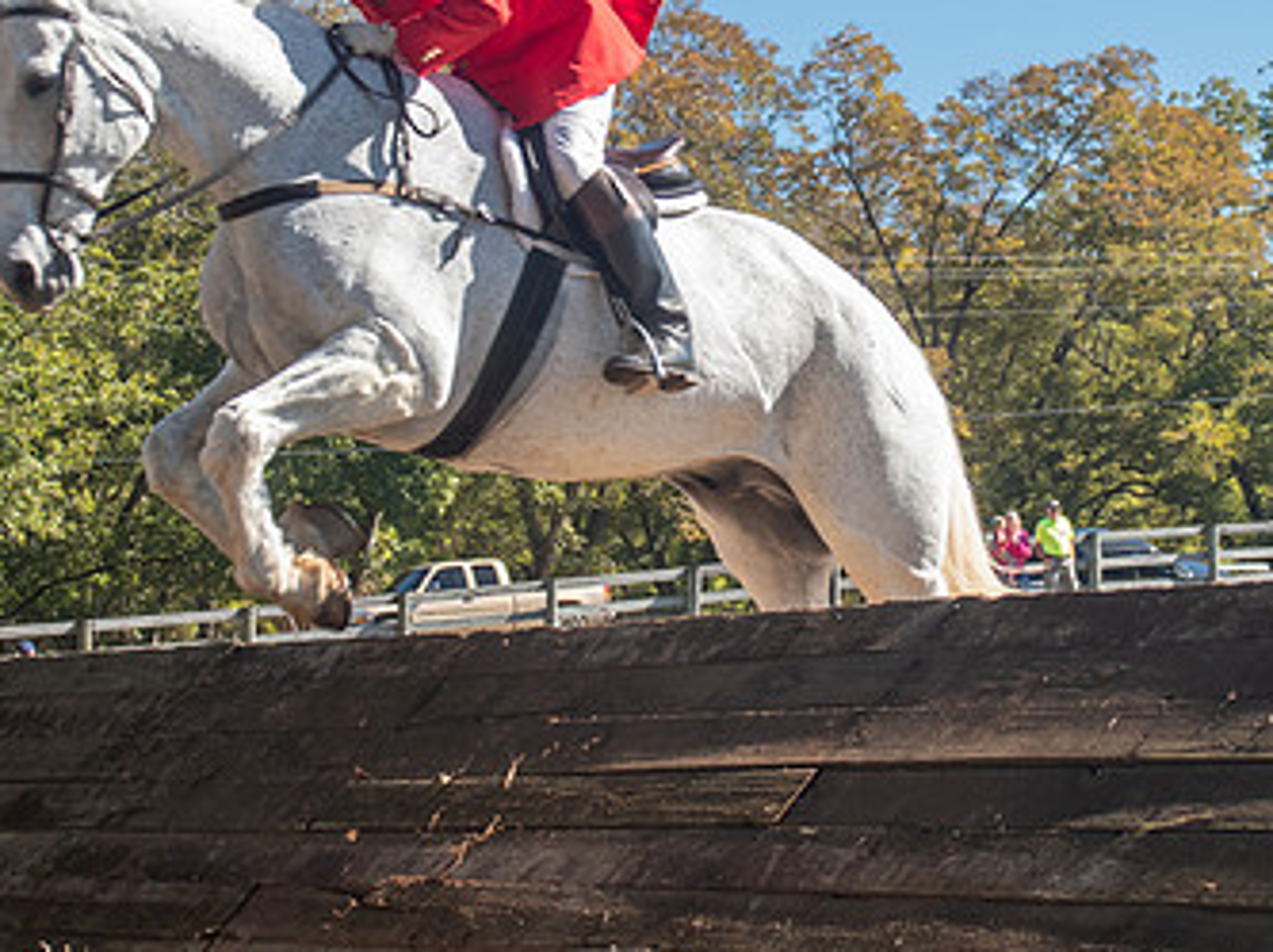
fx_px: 3931
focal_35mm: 107
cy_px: 273
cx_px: 667
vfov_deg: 13.8
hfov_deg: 18.4
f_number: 4
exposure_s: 1/320
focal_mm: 32
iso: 400
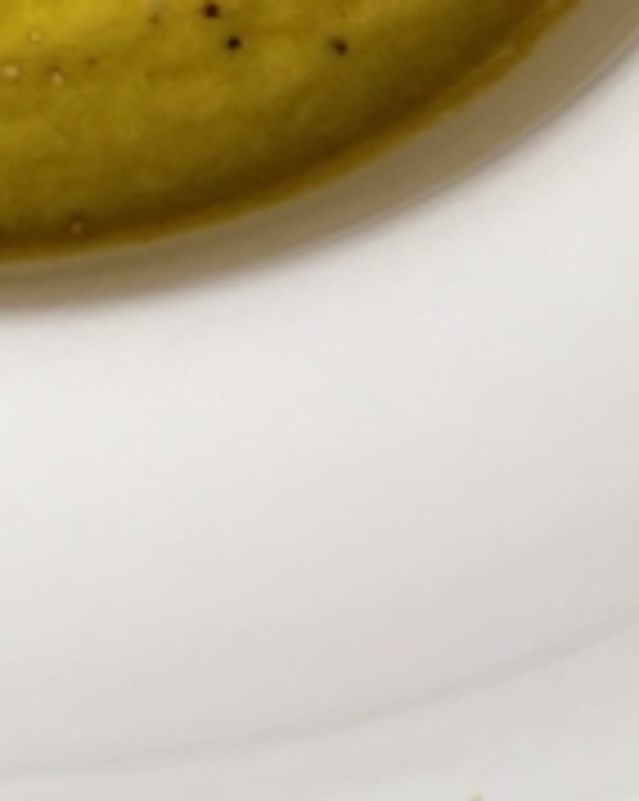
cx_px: -117
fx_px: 2700
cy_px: -243
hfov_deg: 13.2
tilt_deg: -55.3
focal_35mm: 114
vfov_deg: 16.0
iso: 25
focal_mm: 4.25
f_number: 1.8
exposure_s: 1/220
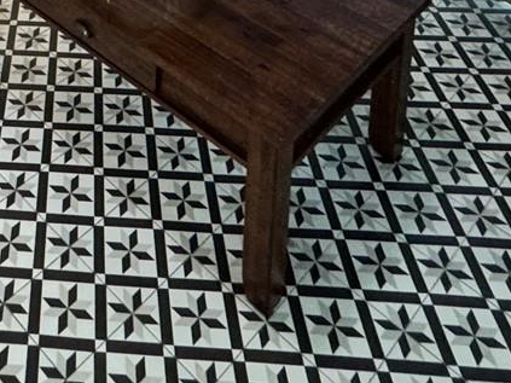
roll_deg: +0.7
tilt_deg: -13.8
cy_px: -321
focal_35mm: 53
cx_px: 21
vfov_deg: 19.7
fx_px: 782
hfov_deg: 33.6
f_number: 2.2
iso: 500
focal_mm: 2.22
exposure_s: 1/60
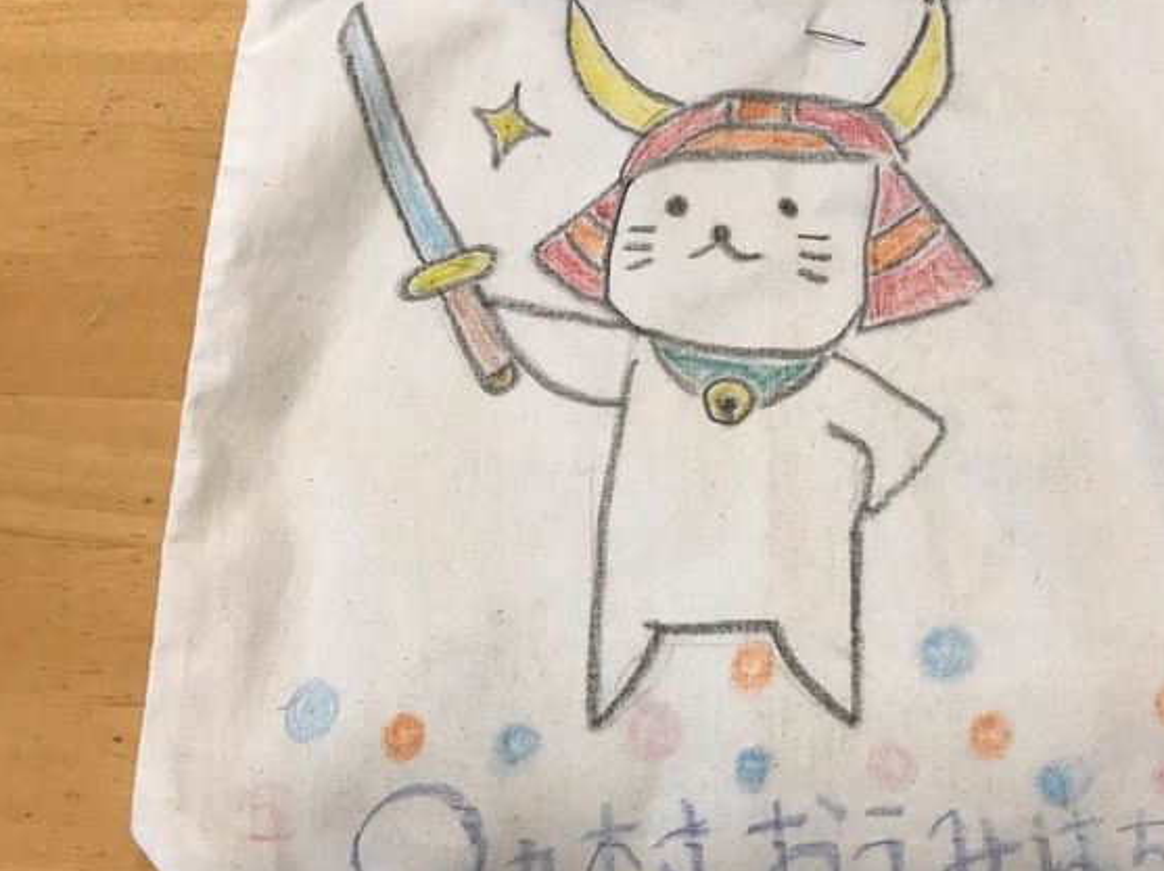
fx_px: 1378
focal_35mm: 41
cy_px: 429
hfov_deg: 45.0
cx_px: 797
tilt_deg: -74.0
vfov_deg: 35.1
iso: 25
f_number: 1.8
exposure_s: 1/40
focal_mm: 3.99
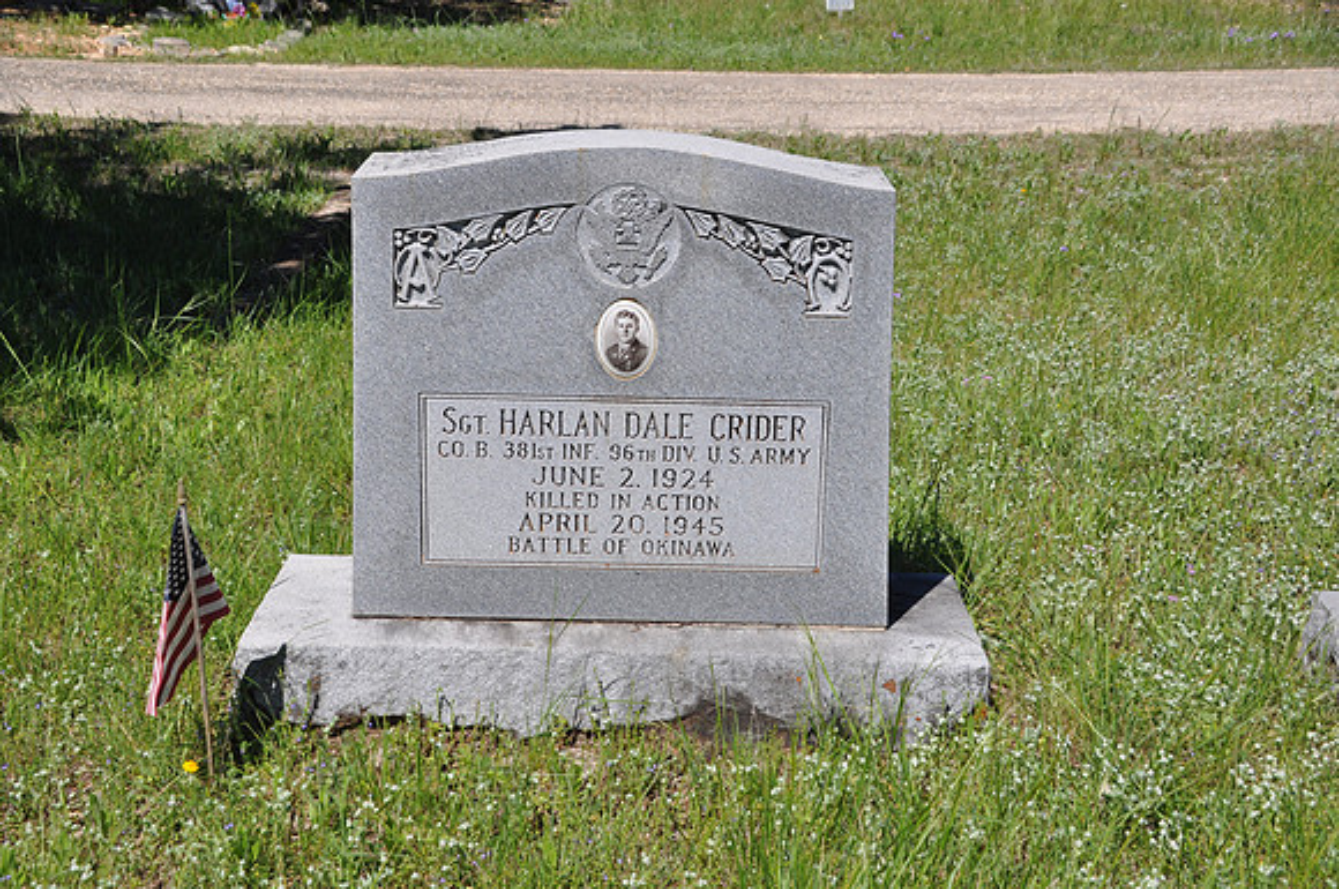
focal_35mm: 57
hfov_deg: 35.1
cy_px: 444
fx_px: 2117
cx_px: 670
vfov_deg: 23.7
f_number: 9
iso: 200
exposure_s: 1/320
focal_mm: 38
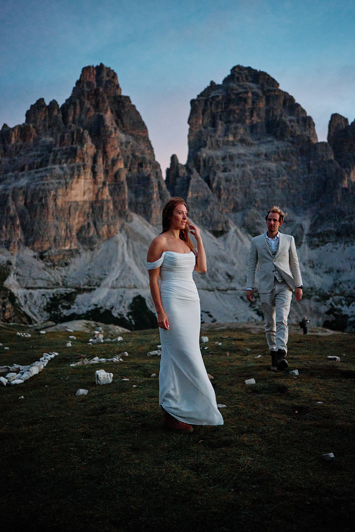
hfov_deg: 37.9
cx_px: 178
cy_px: 266
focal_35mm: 35
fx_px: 518
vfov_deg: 54.4
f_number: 1.4
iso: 5000
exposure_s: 1/100
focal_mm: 23
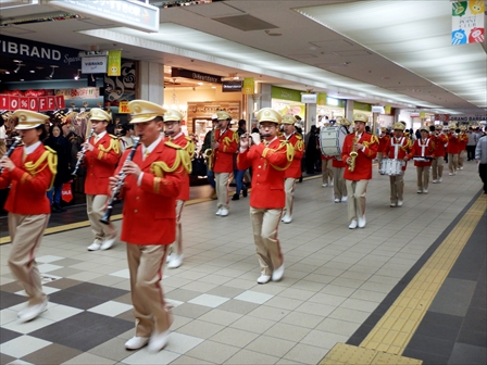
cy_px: 182
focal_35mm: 37
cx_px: 244
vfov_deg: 38.7
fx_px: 521
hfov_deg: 50.1
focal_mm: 6.6
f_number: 4.2
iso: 280
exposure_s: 1/30
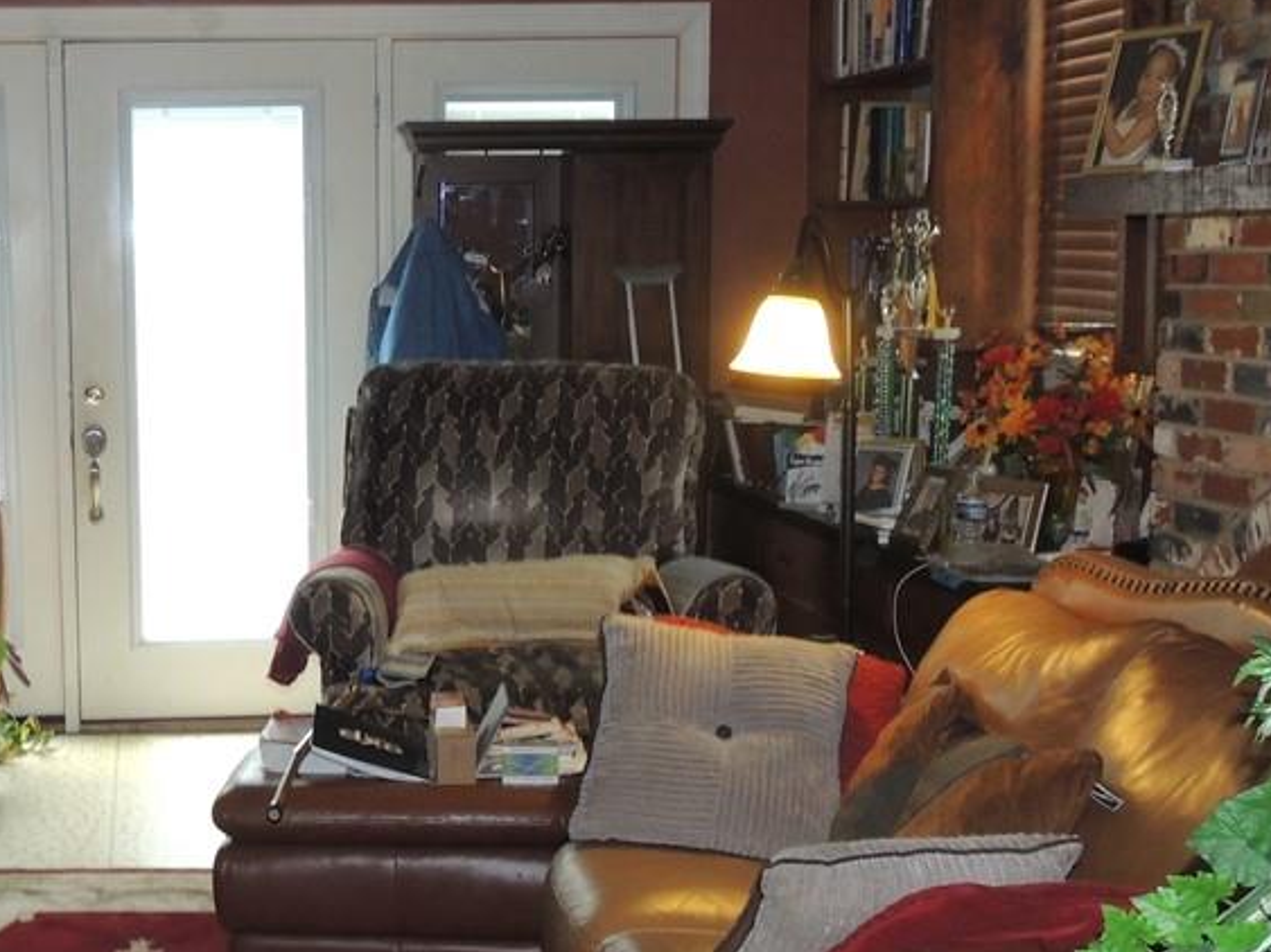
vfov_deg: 24.4
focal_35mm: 60
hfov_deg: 31.3
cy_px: 562
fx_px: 2203
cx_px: 244
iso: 400
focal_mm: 5.8
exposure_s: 1/50
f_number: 3.2
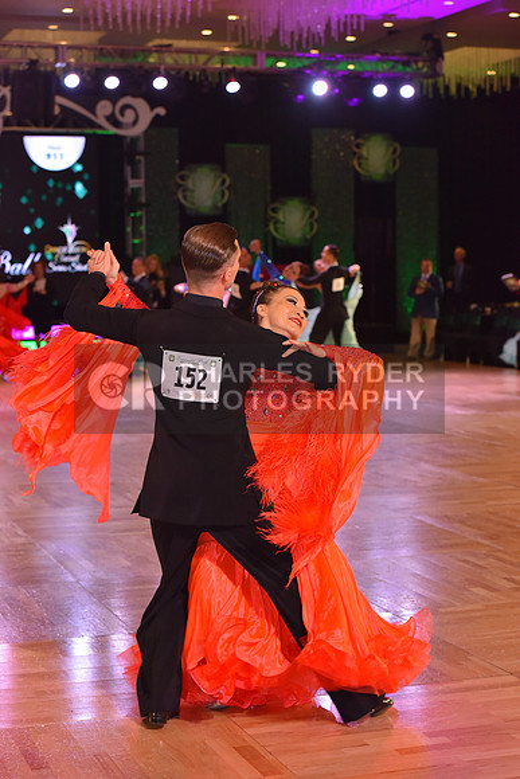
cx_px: 260
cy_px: 390
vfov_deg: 28.8
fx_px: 1516
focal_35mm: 70
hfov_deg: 19.5
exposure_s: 1/320
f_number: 4.5
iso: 2000
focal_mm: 70
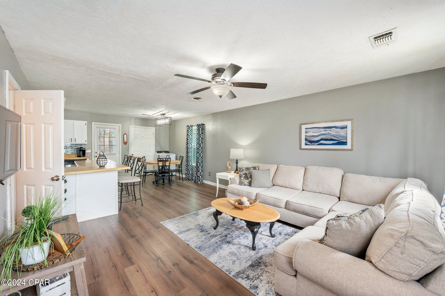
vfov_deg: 81.1
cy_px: 148
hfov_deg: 104.3
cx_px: 222
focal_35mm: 14
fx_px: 173
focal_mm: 14
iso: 640
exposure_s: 1/30
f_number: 9
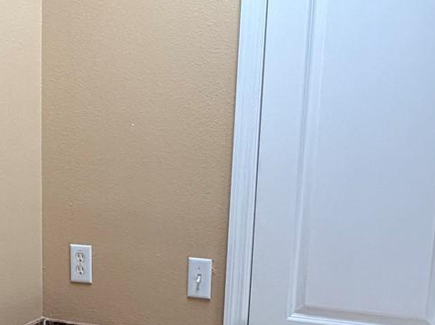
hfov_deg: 40.4
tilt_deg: -9.7
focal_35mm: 47
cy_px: 259
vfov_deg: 30.1
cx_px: 201
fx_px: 590
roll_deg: -3.0
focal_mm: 2.22
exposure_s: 1/121
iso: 160
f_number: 2.2
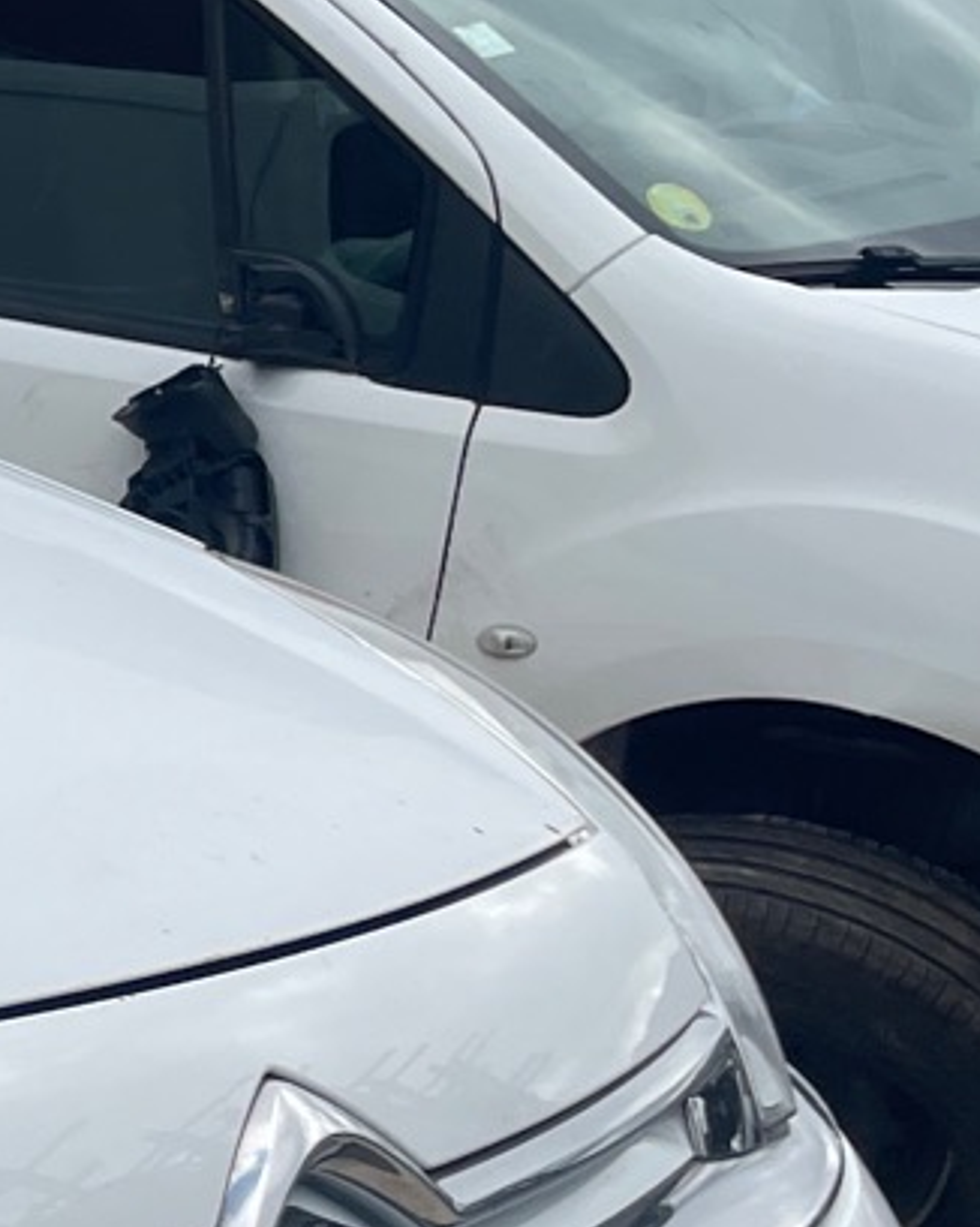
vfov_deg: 16.8
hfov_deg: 11.1
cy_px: 1206
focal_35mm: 112
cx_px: -1494
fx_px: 4064
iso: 32
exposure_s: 1/2564
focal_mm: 4.2
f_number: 1.6
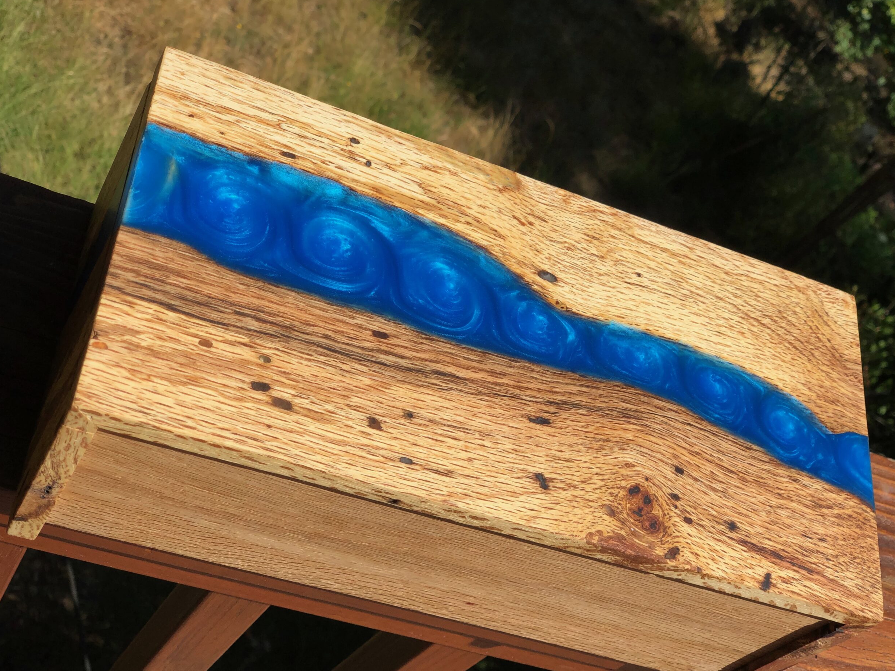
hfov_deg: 35.5
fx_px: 1396
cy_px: 345
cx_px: 463
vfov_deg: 27.0
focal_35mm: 54
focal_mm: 6
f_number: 2.4
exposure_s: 1/1779
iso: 16
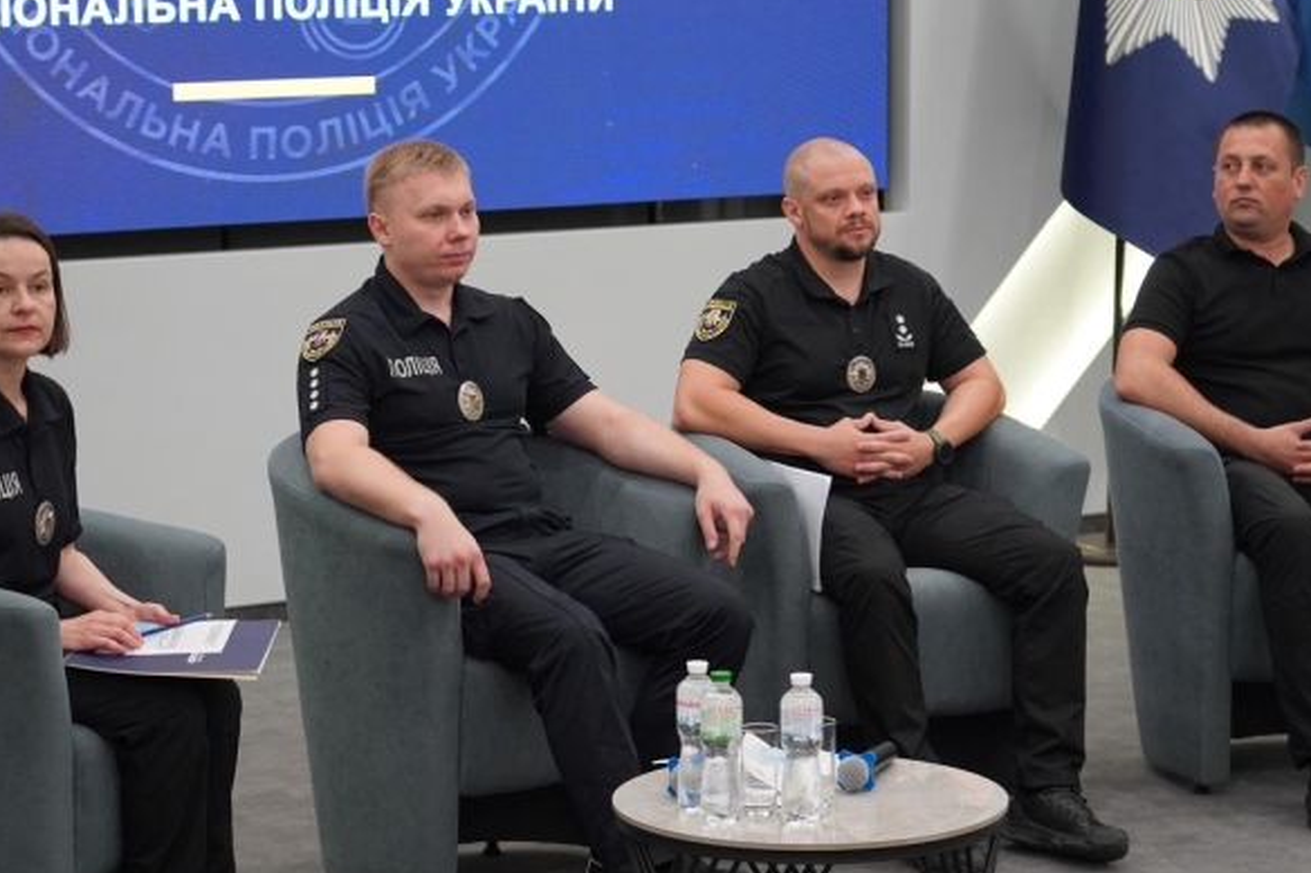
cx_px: 633
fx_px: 3968
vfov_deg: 12.6
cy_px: 463
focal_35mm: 109
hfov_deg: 18.8
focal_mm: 74
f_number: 4
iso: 3200
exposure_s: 1/160
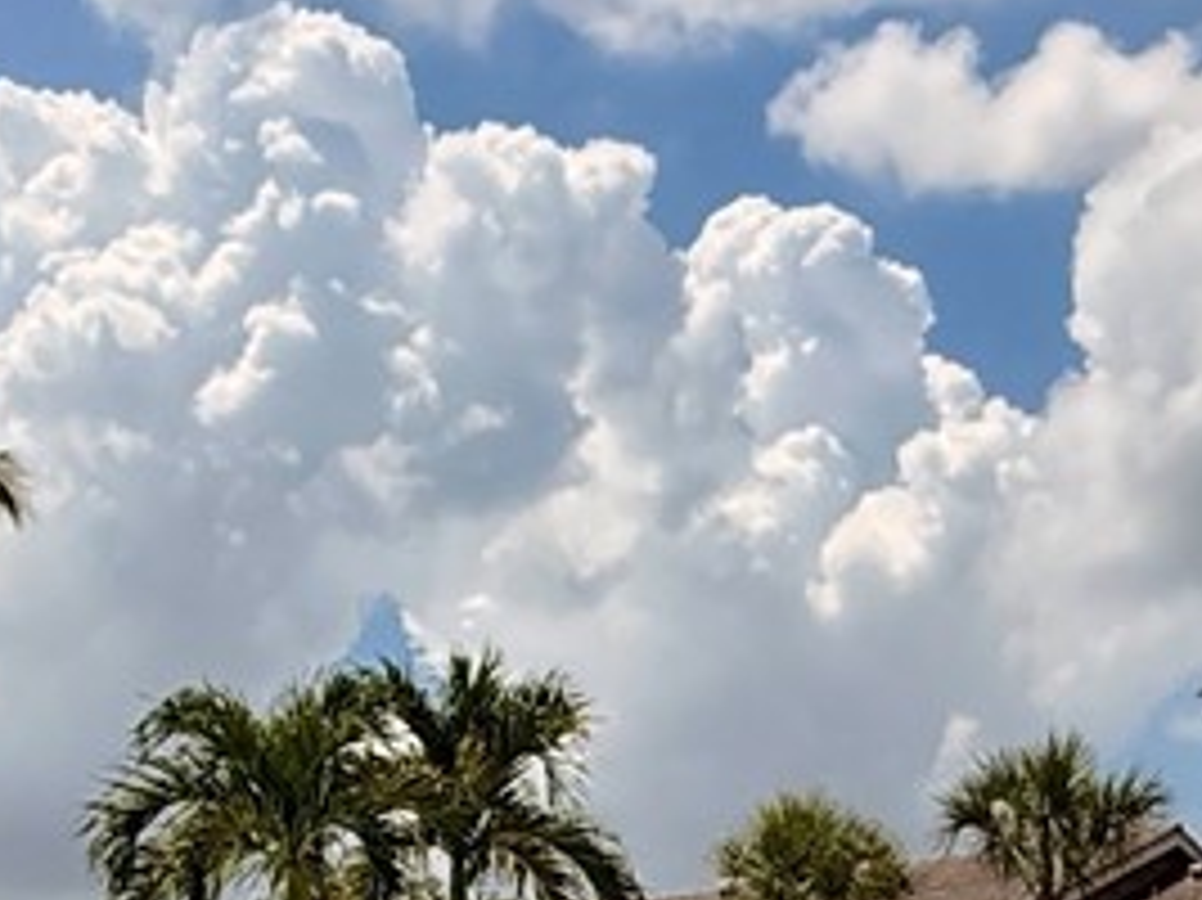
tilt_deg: +0.9
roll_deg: +0.0
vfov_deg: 16.2
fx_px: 2915
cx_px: 662
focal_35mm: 84
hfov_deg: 23.3
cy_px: 1310
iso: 50
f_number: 2.2
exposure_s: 1/5618
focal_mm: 2.22
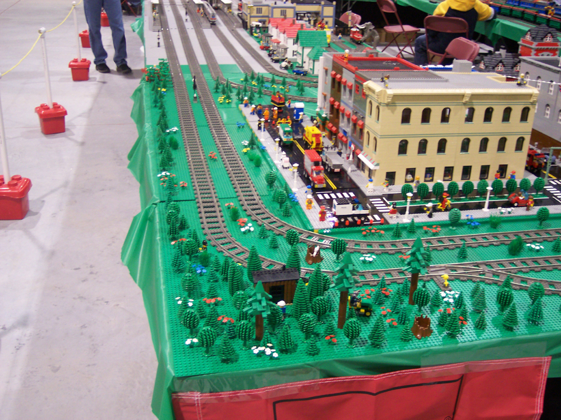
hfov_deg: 49.0
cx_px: 280
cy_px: 210
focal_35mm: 38
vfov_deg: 37.7
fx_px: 616
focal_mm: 8
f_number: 2.8
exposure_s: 1/10
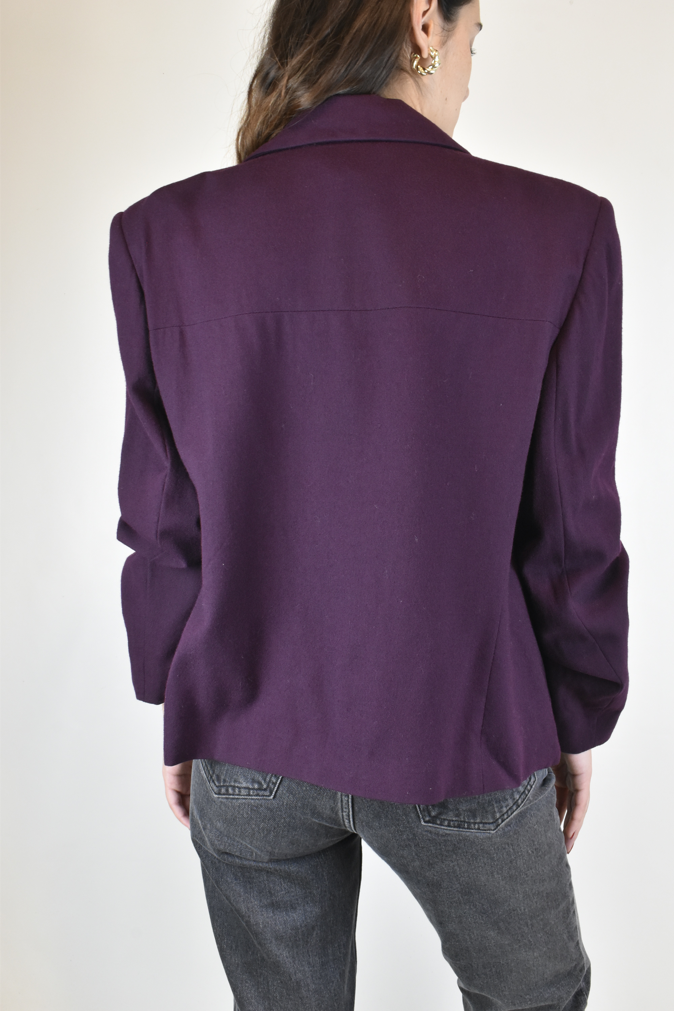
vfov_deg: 49.6
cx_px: 337
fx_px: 1095
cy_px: 506
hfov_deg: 34.2
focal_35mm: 39
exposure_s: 1/30
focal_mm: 26
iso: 1600
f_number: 13
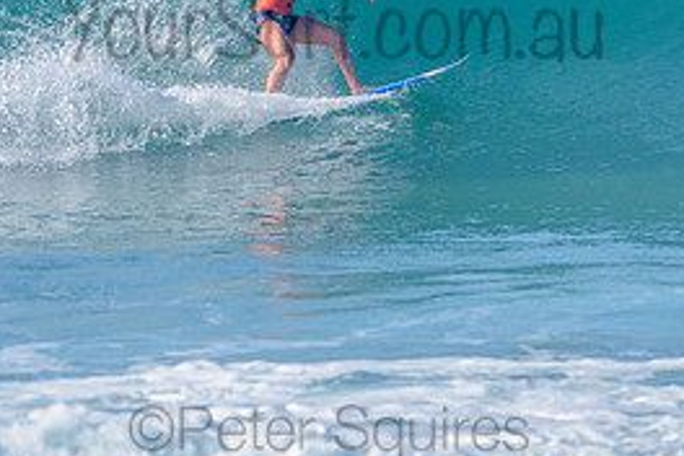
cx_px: 329
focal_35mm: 1109
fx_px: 21069
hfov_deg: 1.9
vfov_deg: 1.2
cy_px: -1
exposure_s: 1/2000
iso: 180
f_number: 5.6
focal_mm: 500
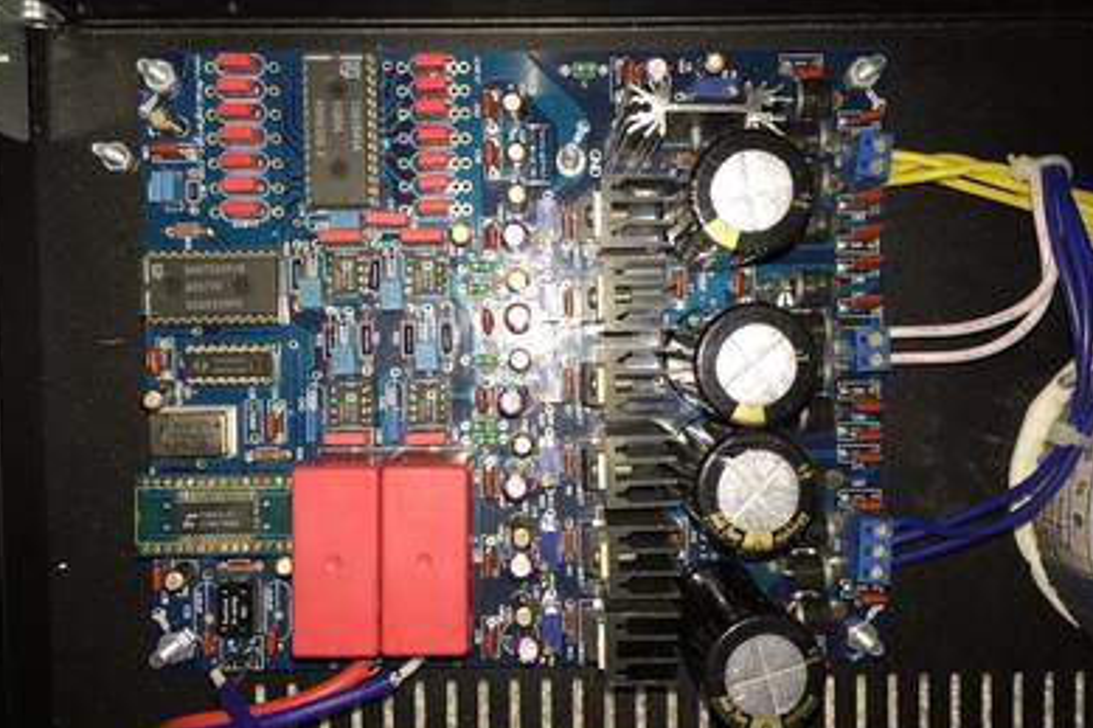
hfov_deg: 60.3
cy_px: 371
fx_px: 941
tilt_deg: -87.2
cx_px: 542
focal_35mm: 31
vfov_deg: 42.3
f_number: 2.2
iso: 32
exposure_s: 1/38
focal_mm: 4.15
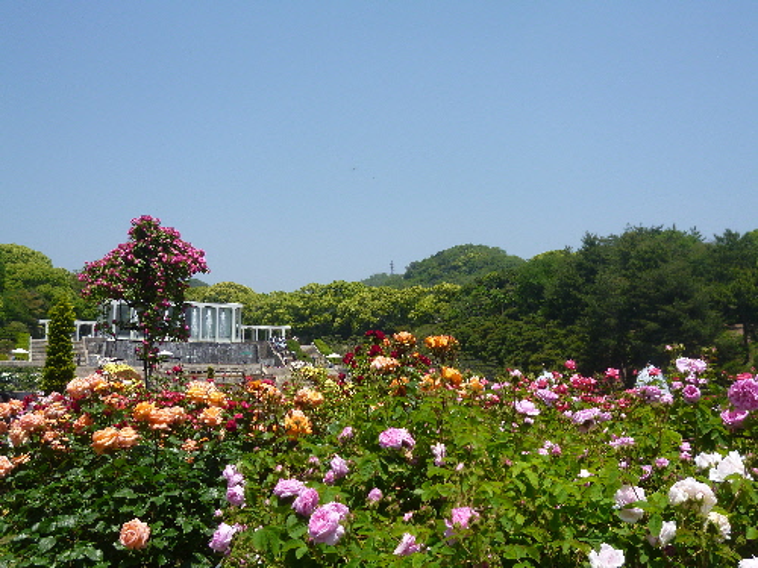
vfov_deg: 37.7
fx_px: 832
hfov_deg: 49.0
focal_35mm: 38
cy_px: 284
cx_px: 379
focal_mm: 6.8
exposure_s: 1/125
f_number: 10
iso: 100
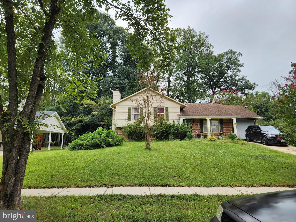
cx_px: 148
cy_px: 111
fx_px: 197
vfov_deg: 58.9
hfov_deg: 73.9
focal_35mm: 23
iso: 20
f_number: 1.8
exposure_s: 1/823
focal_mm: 5.4
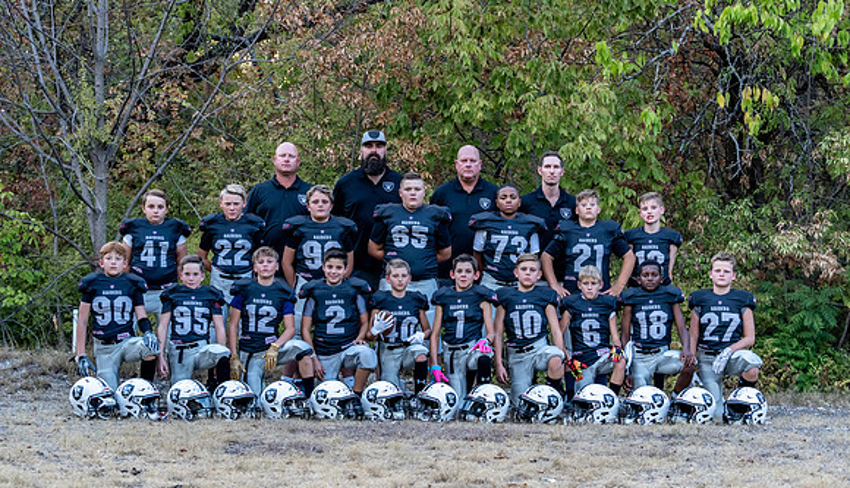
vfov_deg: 14.4
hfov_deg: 24.9
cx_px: 409
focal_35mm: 85
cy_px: 286
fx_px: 1925
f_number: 4.5
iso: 1000
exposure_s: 1/320
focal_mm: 70
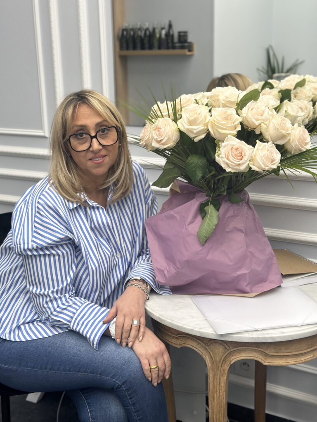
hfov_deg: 30.3
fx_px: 586
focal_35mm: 48
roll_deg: +0.5
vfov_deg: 39.7
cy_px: 211
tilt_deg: -14.5
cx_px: 158
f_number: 1.78
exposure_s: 1/144
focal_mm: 6.86
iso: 64
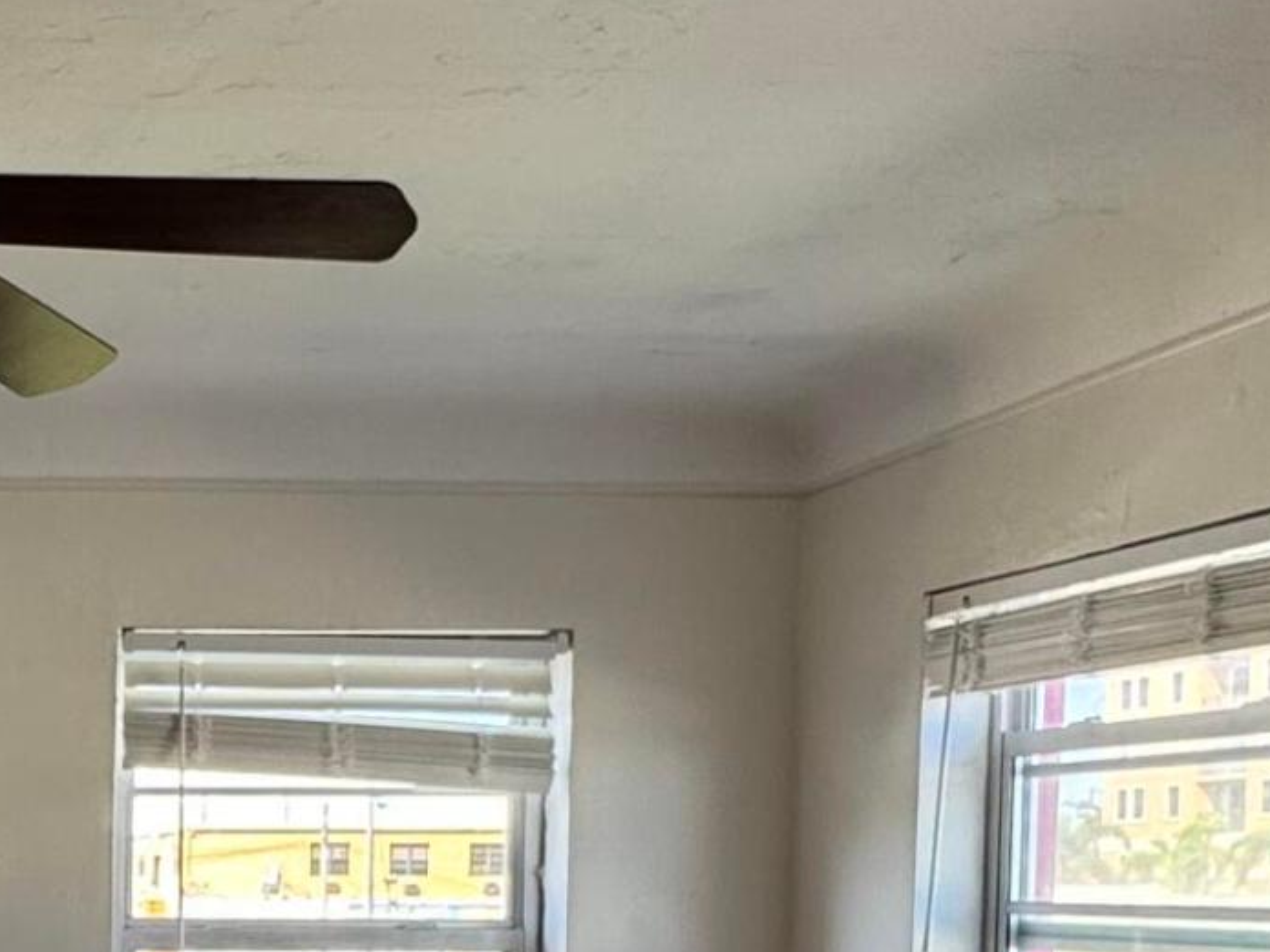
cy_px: 987
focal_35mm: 58
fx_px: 2128
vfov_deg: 23.9
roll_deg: +0.4
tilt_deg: -2.9
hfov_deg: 29.1
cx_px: -225
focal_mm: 2.22
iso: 40
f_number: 2.2
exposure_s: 1/99
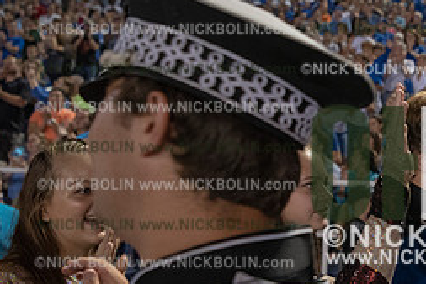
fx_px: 651
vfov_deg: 24.5
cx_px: 429
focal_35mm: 55
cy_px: 186
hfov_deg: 33.1
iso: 3200
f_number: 3.2
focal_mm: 24
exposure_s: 1/500
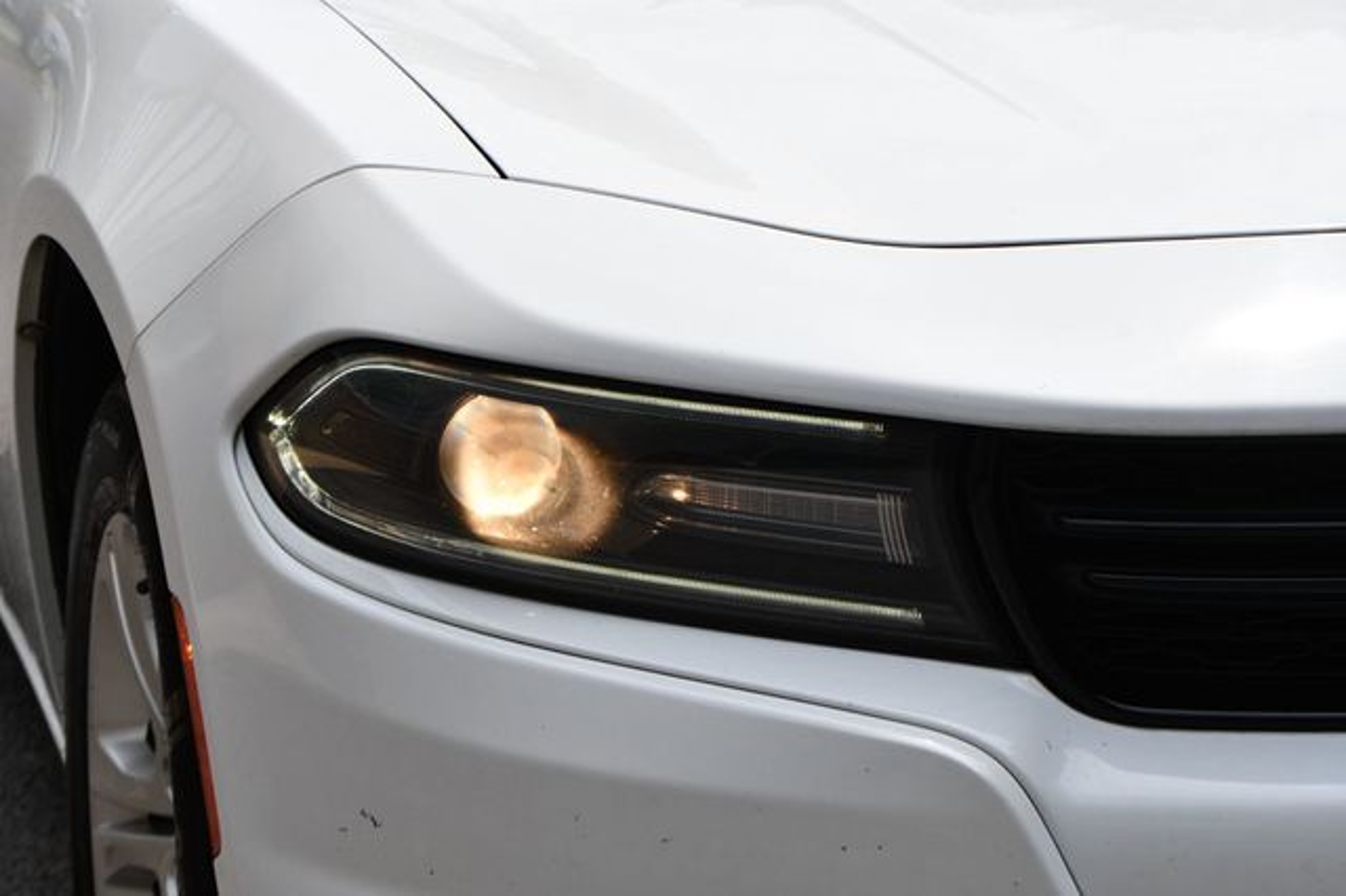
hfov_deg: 17.1
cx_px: 673
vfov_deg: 11.4
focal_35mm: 120
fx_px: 4484
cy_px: 448
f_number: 8
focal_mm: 80
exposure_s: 1/320
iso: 100
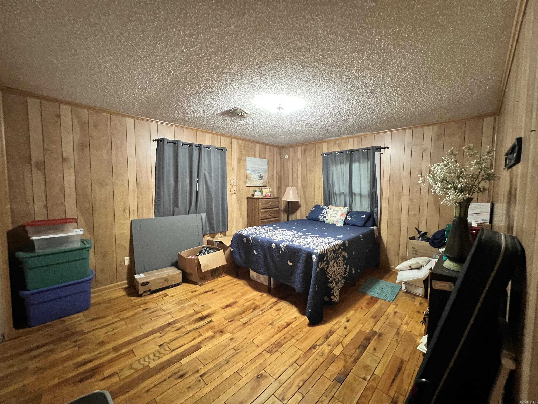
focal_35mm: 13
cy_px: 202
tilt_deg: -3.9
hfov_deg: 106.2
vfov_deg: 89.9
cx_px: 269
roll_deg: -0.4
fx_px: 202
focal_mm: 1.57
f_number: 1.8
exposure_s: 1/40
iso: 800
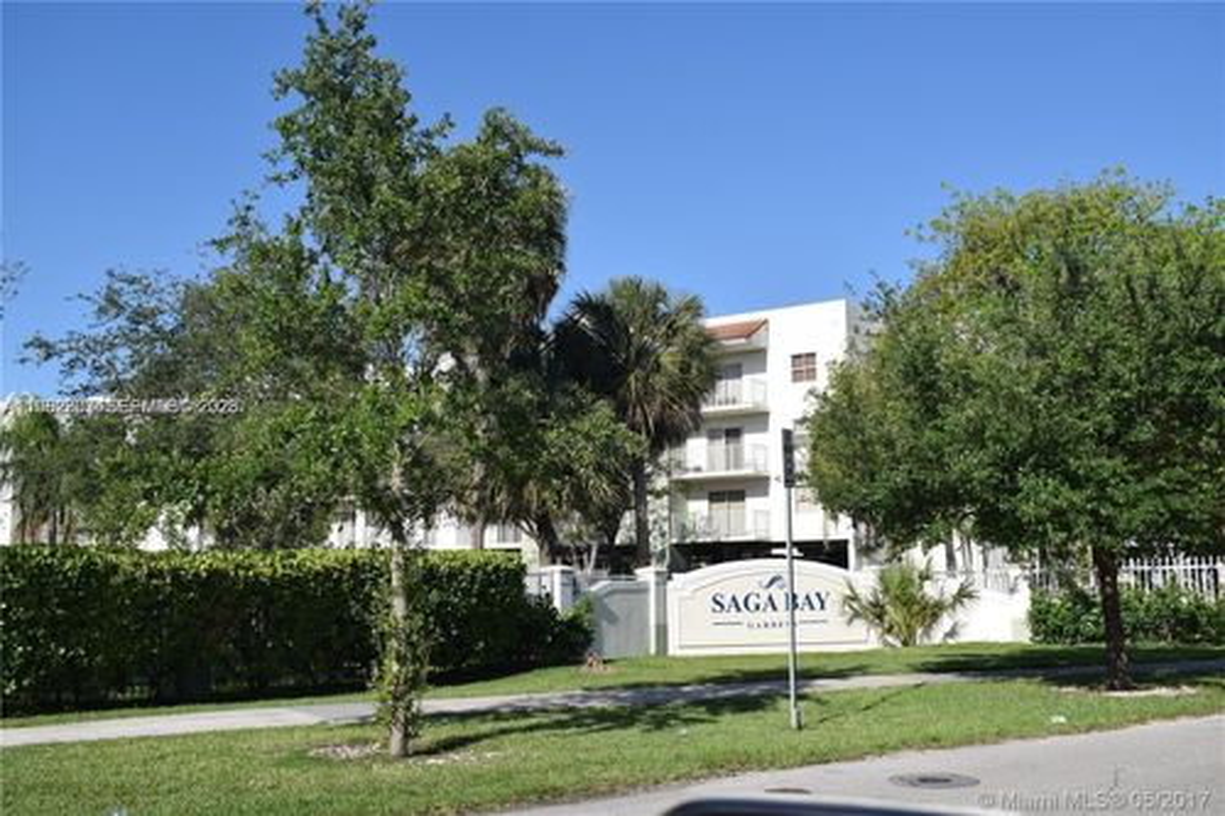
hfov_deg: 53.1
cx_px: 612
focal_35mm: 36
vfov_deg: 36.8
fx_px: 1225
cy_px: 408
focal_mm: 24
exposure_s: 1/640
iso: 200
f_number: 8
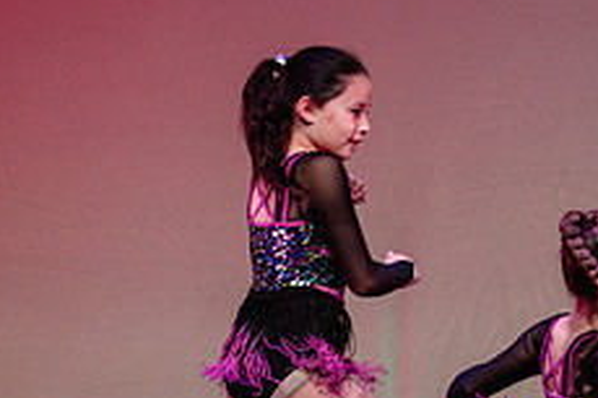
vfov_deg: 2.6
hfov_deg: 4.0
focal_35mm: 518
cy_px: 562
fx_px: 8598
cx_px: 432
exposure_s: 1/640
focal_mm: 160
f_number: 2.8
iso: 1600
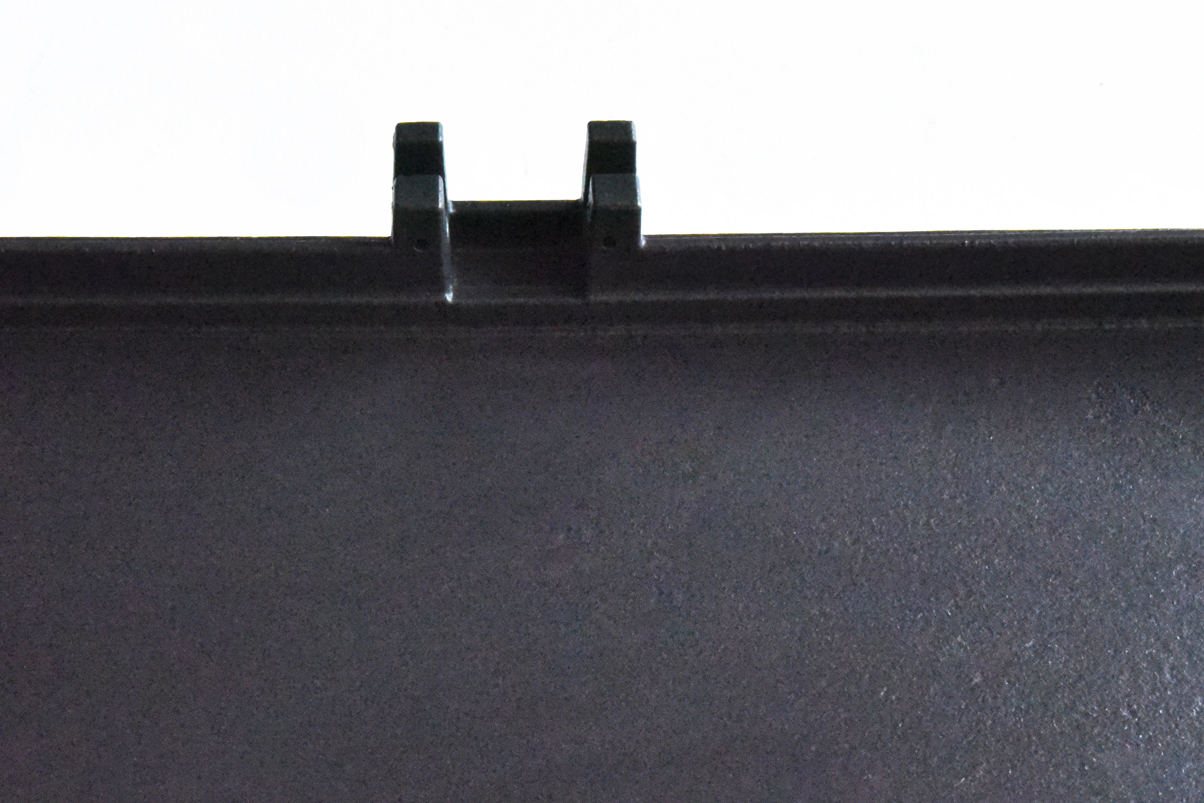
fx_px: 2241
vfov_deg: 20.2
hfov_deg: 30.0
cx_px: 519
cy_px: 586
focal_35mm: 67
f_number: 16
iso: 10000
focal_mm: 35
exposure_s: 1/1600
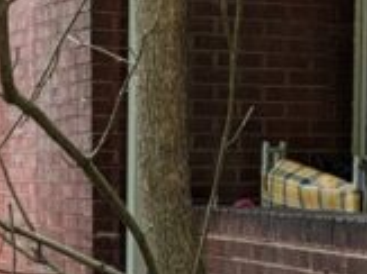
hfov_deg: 16.7
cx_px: 191
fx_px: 1250
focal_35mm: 118
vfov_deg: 12.4
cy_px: 274
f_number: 1.68
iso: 19
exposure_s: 1/598
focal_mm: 6.9
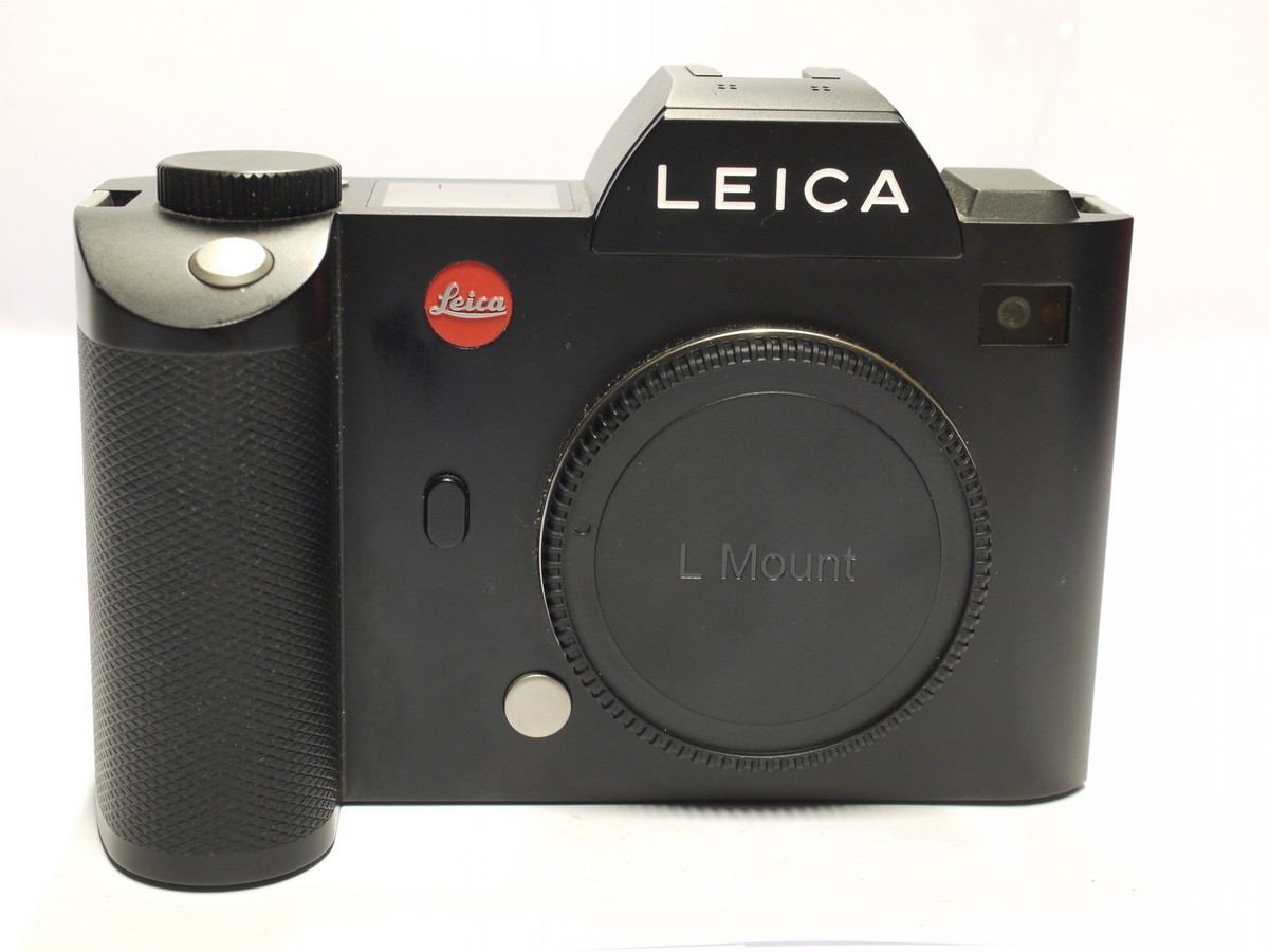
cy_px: 476
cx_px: 634
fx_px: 2200
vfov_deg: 24.4
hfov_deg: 32.2
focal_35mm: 60
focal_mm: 30
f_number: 7.1
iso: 400
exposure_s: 1/6
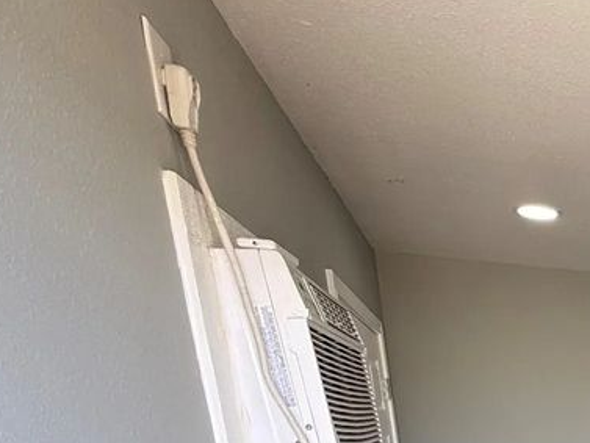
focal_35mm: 38
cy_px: 582
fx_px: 648
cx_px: 779
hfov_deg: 34.0
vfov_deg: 29.8
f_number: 2.2
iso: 50
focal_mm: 2.22
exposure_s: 1/99
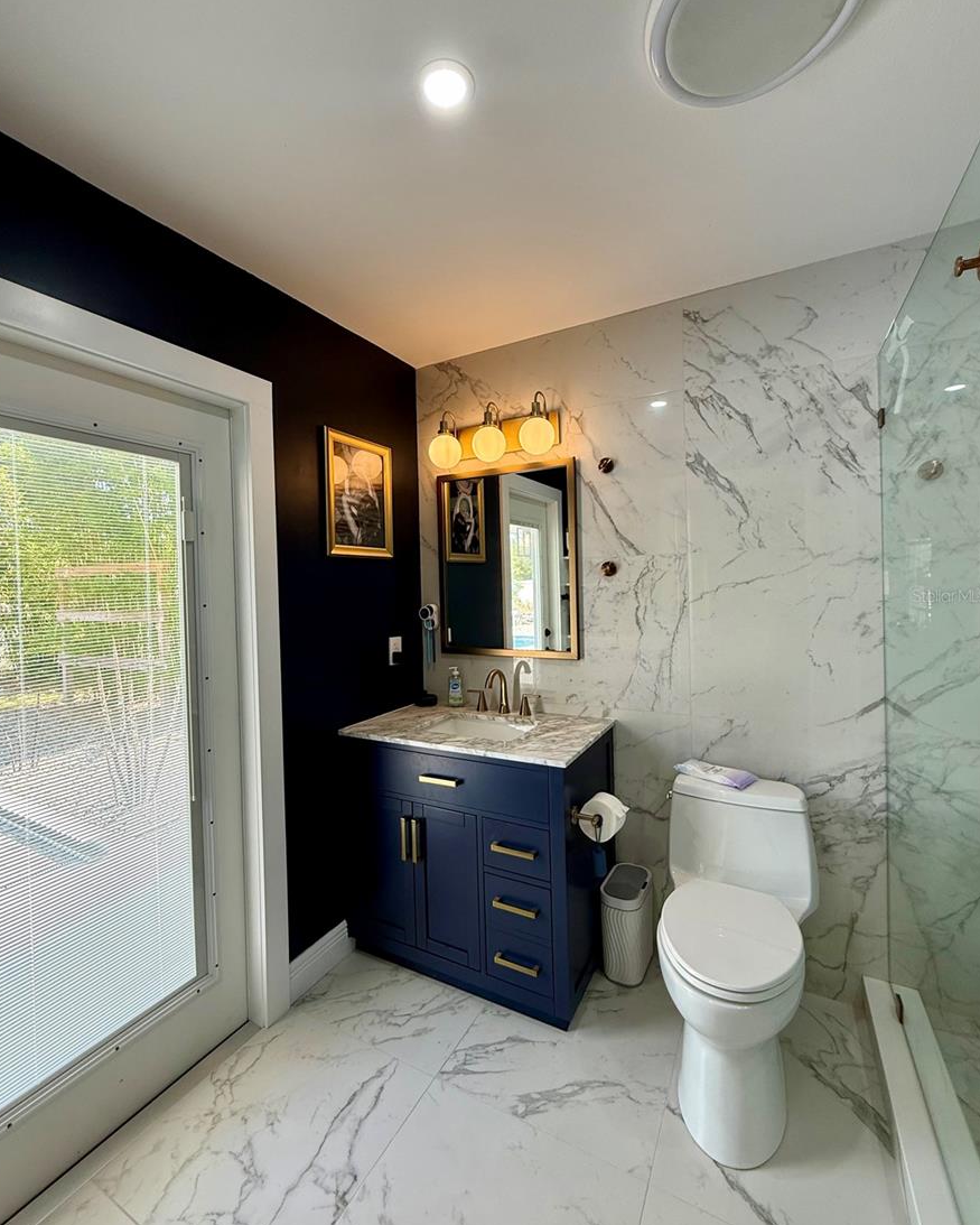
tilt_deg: +0.2
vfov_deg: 96.8
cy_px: 595
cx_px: 487
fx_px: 544
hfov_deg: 84.1
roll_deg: +1.4
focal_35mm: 15
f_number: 2.2
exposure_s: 1/99
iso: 125
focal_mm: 2.22
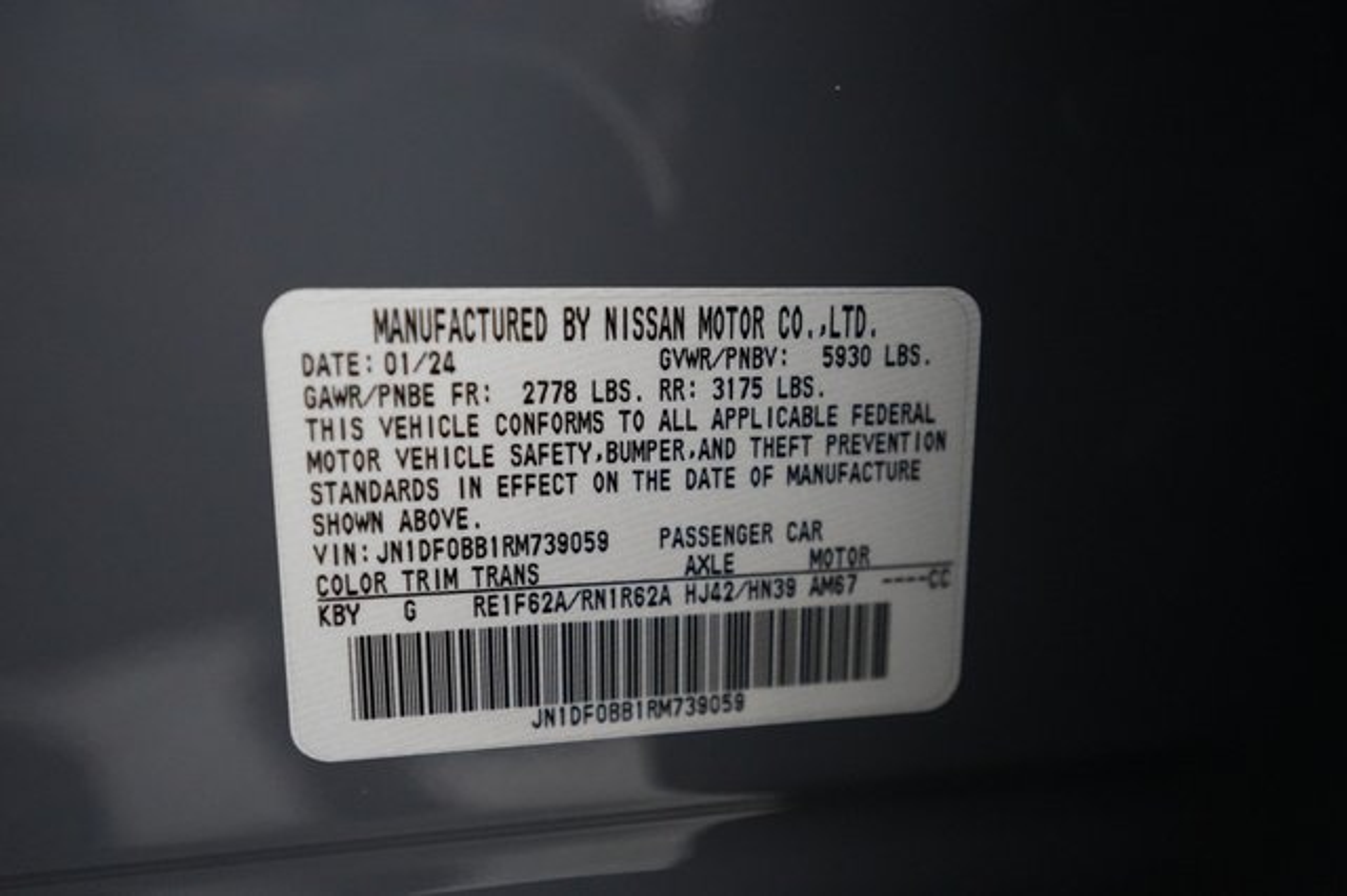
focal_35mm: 27
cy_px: 448
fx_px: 1010
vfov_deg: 47.9
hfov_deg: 67.4
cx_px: 674
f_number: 2.8
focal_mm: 27
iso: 10000
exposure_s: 1/160
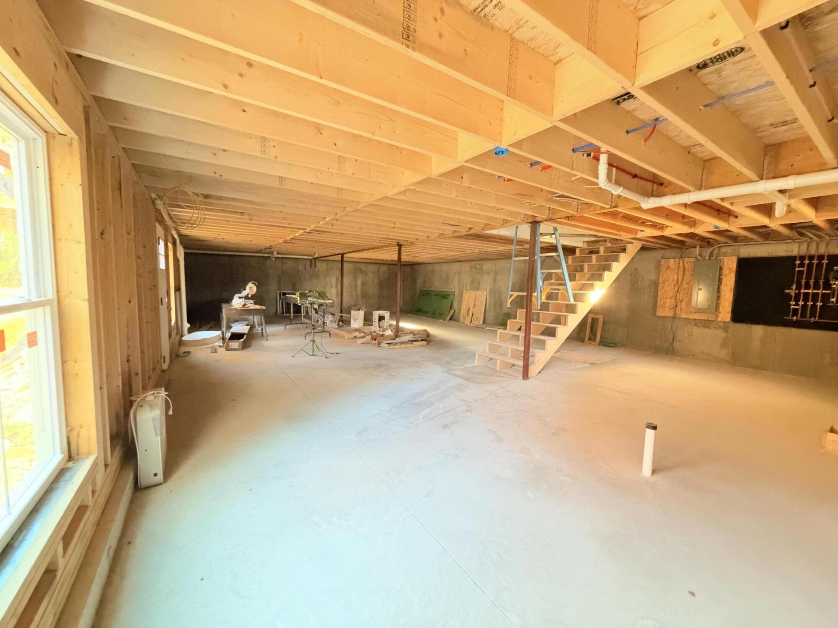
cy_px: 314
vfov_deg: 85.7
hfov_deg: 102.1
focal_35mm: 14
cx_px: 419
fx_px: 339
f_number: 2.2
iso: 1600
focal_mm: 2.22
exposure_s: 1/30
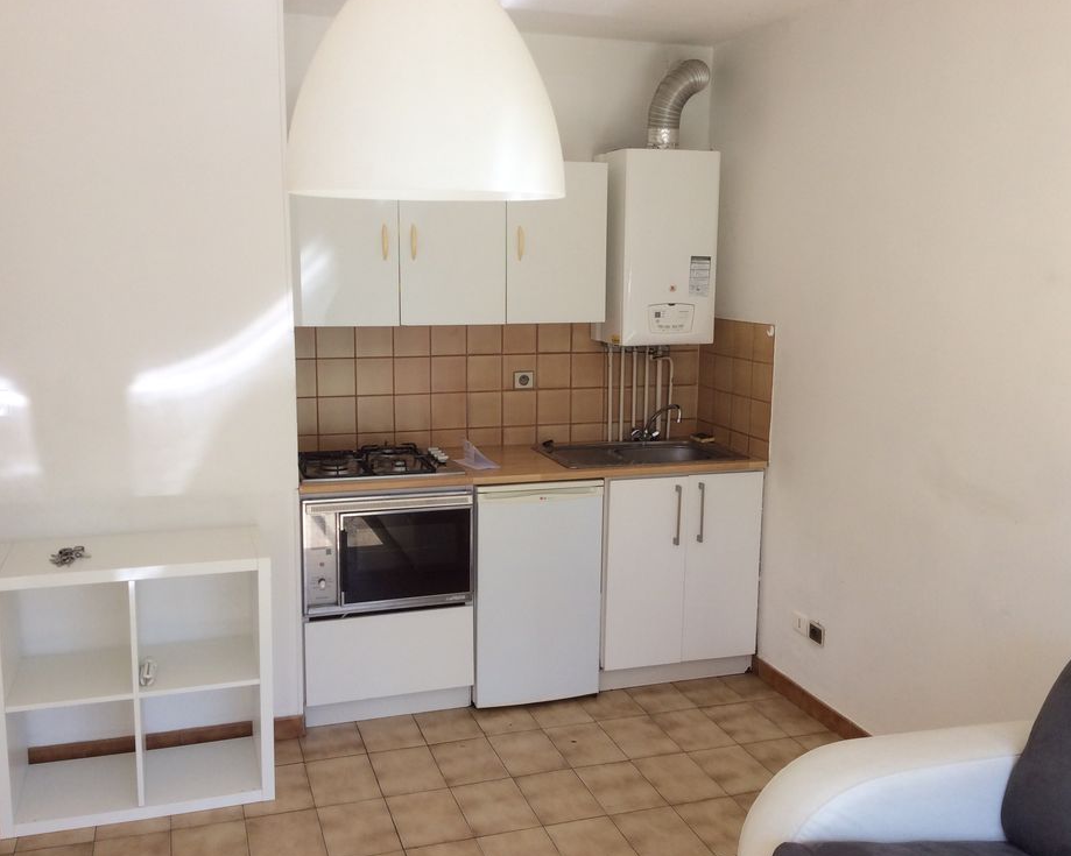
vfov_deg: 42.2
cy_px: 429
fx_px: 1109
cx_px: 544
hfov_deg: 51.5
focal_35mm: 35
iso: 32
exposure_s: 1/165
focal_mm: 3.3
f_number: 2.4
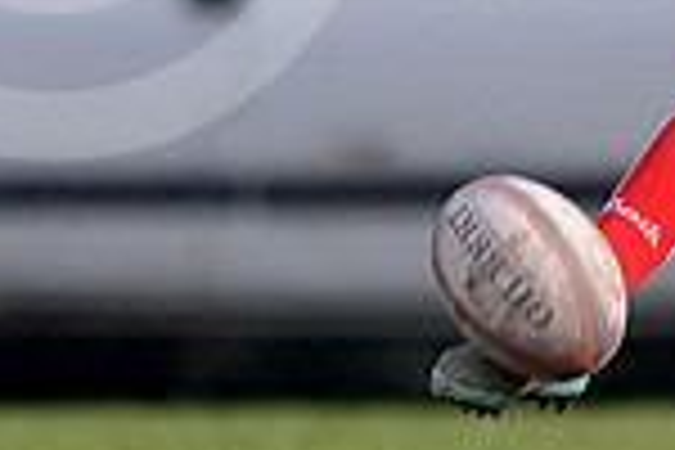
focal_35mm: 1622
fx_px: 30410
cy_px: -160
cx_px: 824
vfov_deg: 0.8
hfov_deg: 1.3
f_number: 4
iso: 560
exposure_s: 1/2000
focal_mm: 420
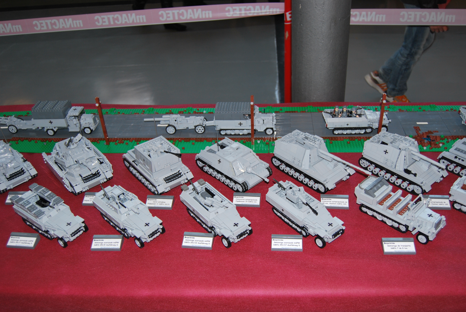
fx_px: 441
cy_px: 160
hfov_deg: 55.7
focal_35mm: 34
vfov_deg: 39.0
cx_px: 239
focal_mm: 22
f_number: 3.8
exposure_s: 1/60
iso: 200
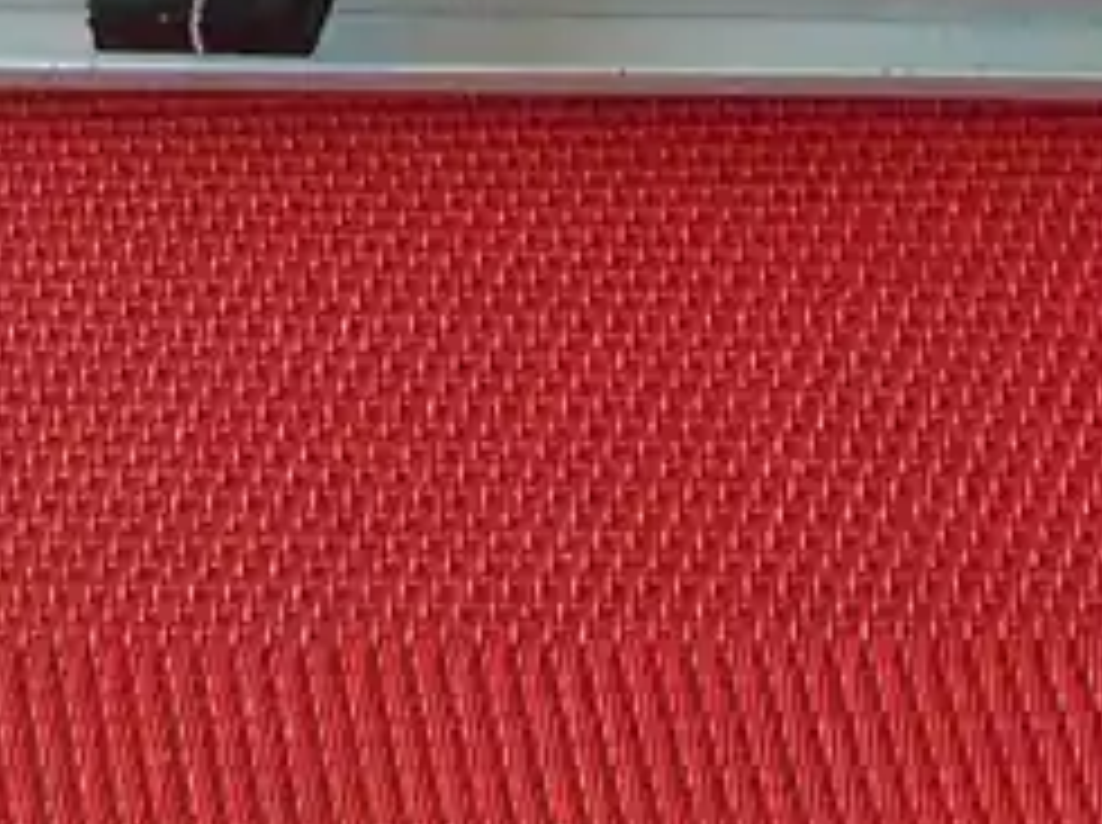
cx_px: 1327
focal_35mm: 143
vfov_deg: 9.7
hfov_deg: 13.4
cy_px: -743
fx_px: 4546
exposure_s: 1/60
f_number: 2.4
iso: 64
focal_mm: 4.28
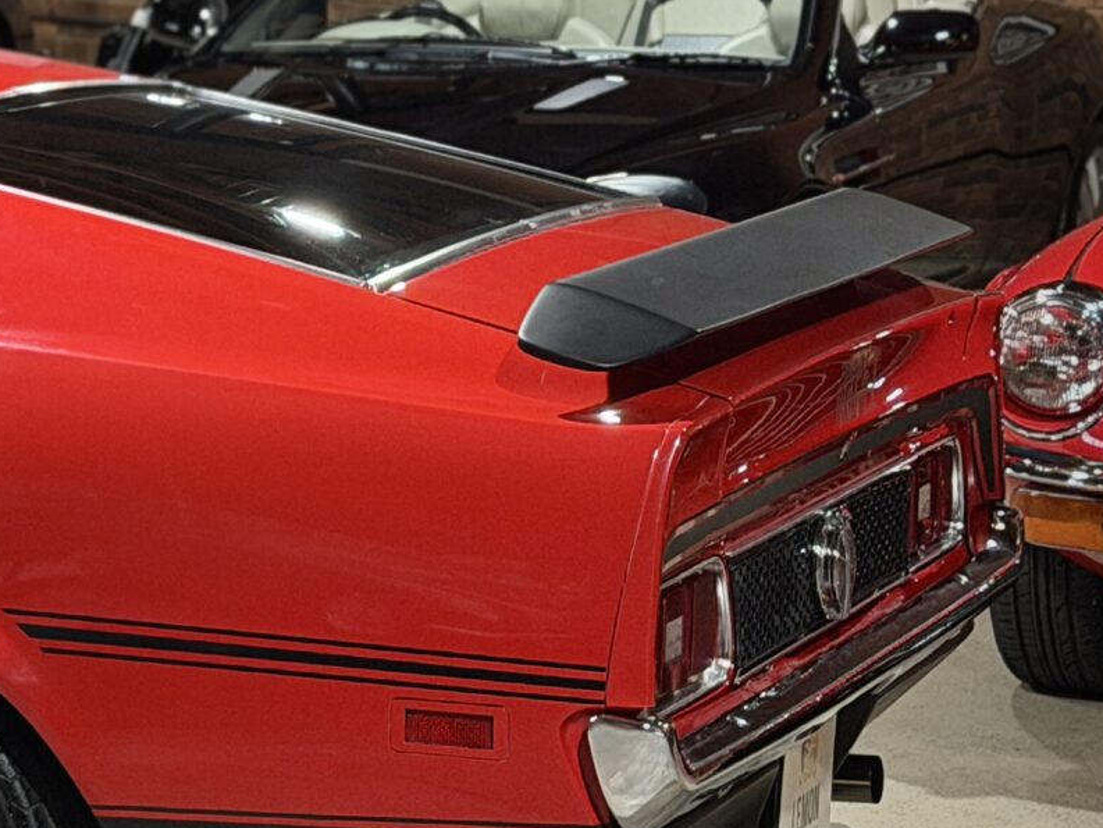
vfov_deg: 9.6
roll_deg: +0.0
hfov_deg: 12.1
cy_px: 198
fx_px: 4940
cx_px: -641
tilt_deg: -5.6
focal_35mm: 155
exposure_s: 1/50
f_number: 1.78
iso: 250
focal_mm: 6.76
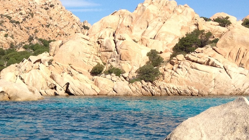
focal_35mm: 97
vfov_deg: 12.5
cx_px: 10
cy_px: 95
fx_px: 641
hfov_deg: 21.4
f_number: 2.4
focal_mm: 4.28
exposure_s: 1/1842
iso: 64
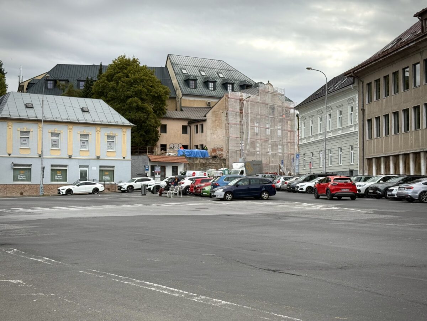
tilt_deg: +3.2
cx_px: 214
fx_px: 592
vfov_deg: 30.3
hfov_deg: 39.7
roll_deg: -0.2
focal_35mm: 48
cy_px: 160
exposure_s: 1/2342
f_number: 1.78
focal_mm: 6.76
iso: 64
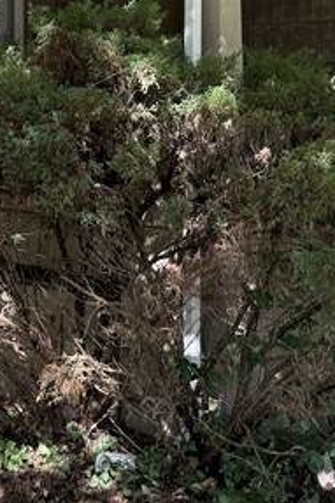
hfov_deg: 15.3
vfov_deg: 21.8
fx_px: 1244
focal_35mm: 89
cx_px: 74
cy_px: -28
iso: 125
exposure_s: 1/243
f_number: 1.78
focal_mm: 6.76
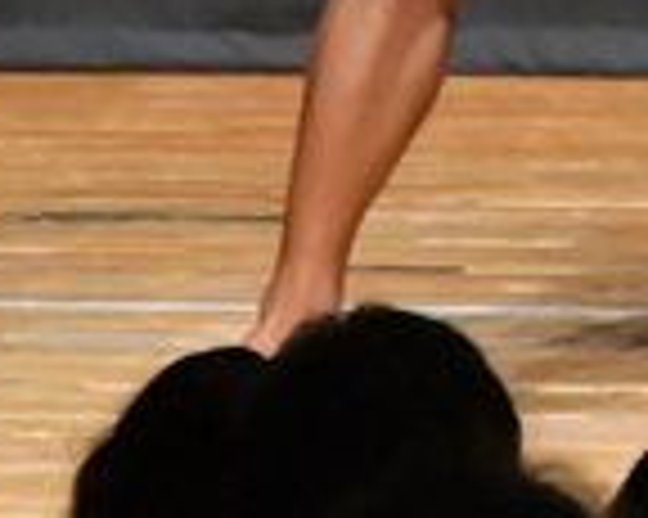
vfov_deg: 1.1
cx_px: 812
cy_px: -446
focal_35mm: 1364
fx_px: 26141
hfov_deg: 1.4
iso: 12800
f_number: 5.6
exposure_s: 1/400
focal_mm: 180
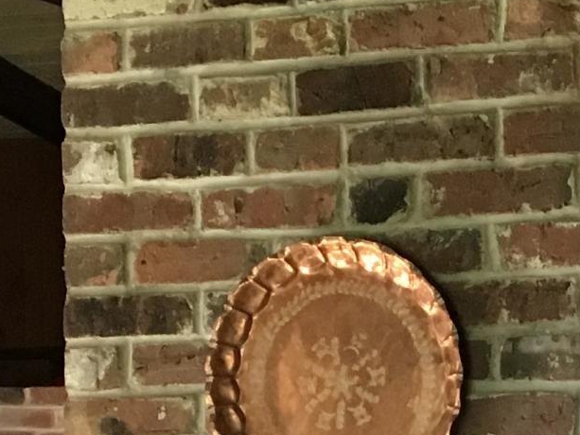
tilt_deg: -2.7
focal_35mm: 142
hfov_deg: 13.5
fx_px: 2380
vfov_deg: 10.2
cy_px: 588
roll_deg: +0.5
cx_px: 689
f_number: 2.2
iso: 160
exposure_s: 1/30
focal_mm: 4.15
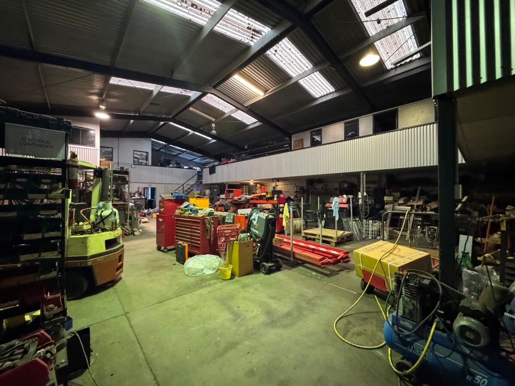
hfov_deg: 102.1
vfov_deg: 85.7
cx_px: 258
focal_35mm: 14
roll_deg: +0.0
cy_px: 193
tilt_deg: +0.5
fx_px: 208
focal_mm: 2.22
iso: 1250
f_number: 2.2
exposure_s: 1/50
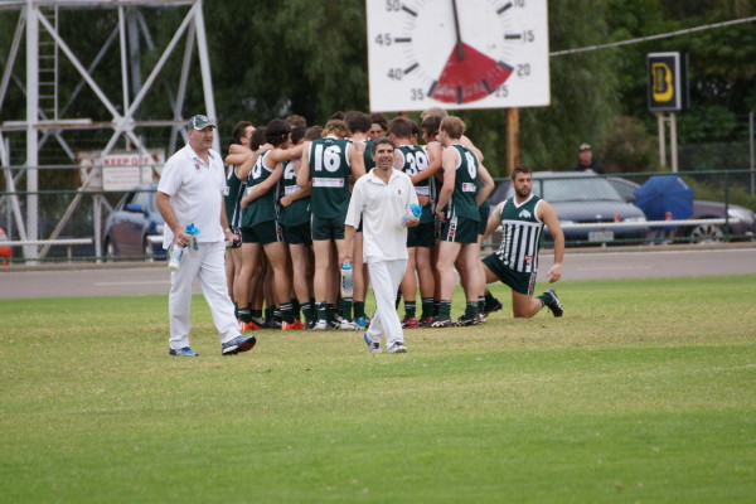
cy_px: 252
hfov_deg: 4.6
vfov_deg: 3.1
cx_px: 378
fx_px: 9449
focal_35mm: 450
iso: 500
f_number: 5.6
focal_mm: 300
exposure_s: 1/500
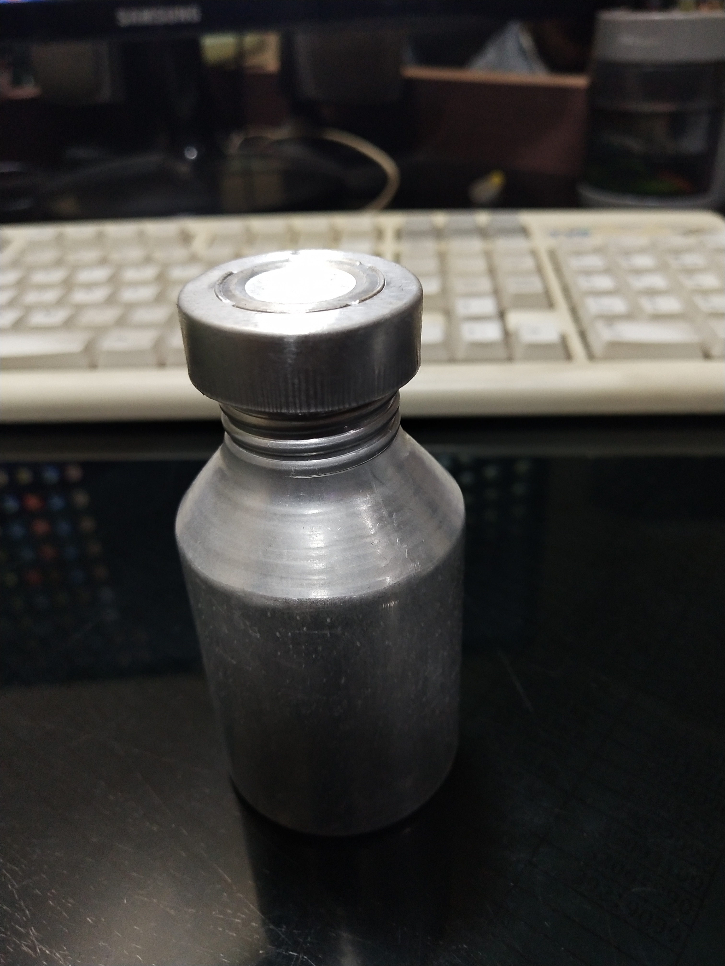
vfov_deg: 60.0
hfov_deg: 46.8
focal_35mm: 30
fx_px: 838
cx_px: 362
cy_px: 483
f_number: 1.8
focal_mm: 3.95
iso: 310
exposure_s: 1/50
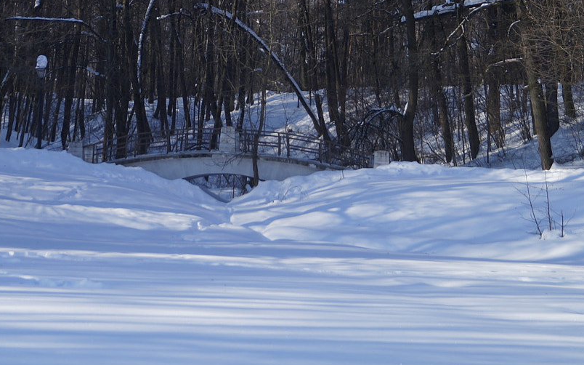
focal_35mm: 79
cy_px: 10
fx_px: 1257
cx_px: 181
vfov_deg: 16.2
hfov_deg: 26.0
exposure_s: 1/800
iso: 100
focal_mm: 26
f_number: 4
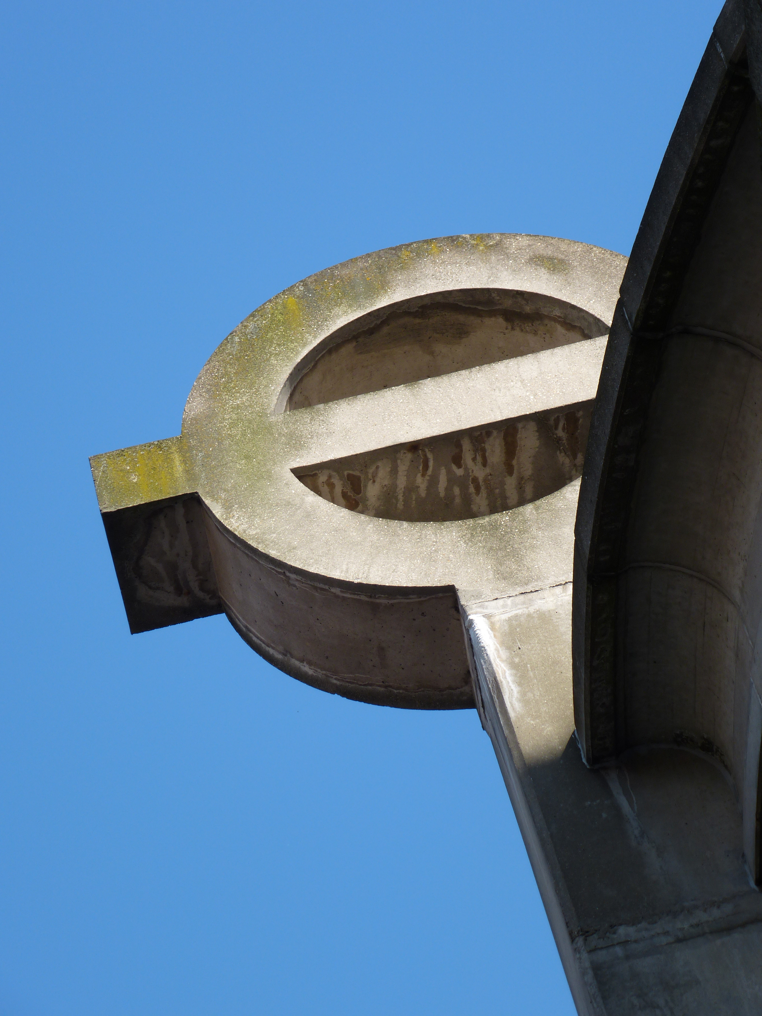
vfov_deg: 13.9
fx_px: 4168
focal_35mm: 142
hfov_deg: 10.4
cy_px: 508
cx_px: 381
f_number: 5.3
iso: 100
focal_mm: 25.5
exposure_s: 1/320
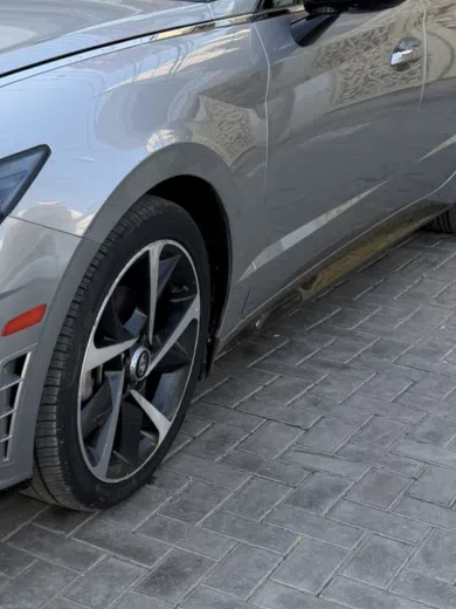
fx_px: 1107
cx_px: 9
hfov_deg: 22.5
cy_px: 466
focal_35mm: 63
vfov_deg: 30.2
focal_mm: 6.76
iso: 80
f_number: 1.78
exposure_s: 1/654
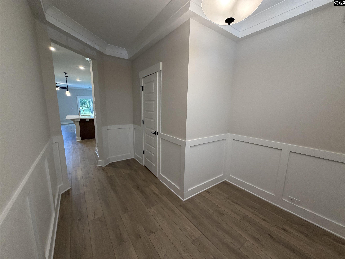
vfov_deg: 85.7
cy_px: 130
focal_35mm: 14
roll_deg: -1.1
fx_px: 140
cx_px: 172
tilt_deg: -9.8
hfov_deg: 102.1
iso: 250
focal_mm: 2.22
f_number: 2.2
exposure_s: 1/120
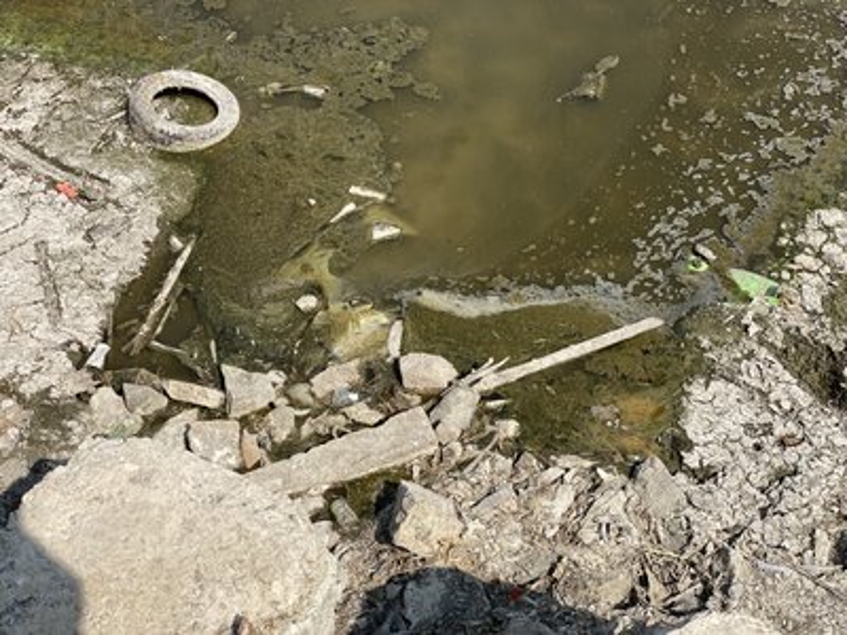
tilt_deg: -47.6
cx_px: 424
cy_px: 318
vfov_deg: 28.0
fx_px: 1272
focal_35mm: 52
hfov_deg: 36.8
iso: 20
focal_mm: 6
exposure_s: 1/1546
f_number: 2
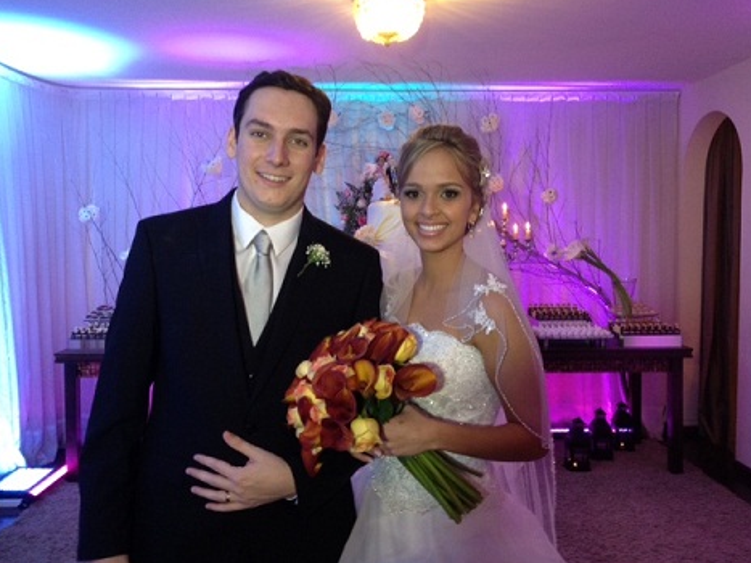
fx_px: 781
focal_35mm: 36
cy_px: 278
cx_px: 375
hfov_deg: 51.4
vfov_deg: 39.6
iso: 200
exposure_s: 1/20
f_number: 2.4
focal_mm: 4.28
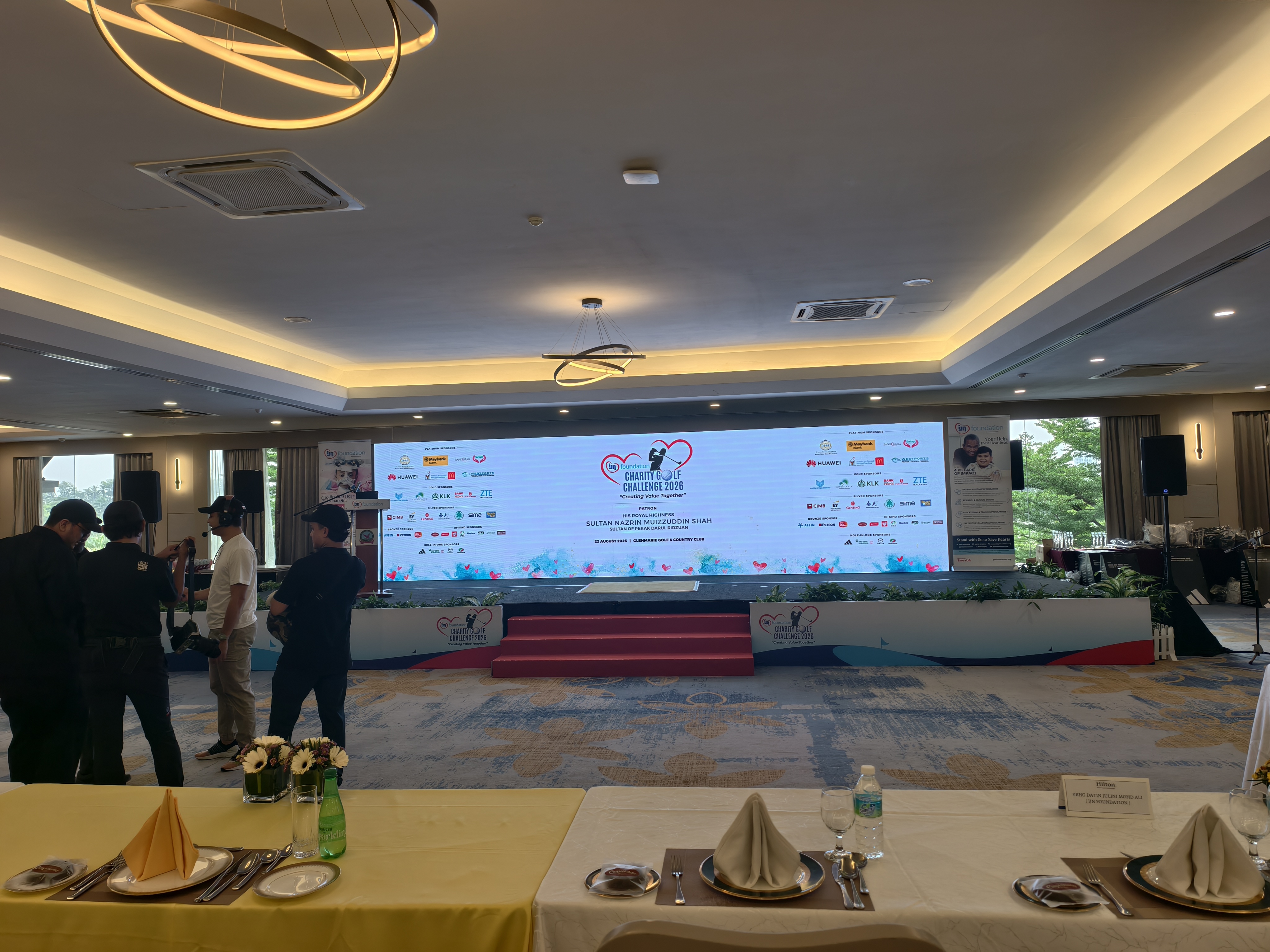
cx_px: 635
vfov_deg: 58.9
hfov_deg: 73.9
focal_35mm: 23
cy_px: 476
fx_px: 844
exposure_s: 1/120
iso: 135
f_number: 1.57
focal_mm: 6.54
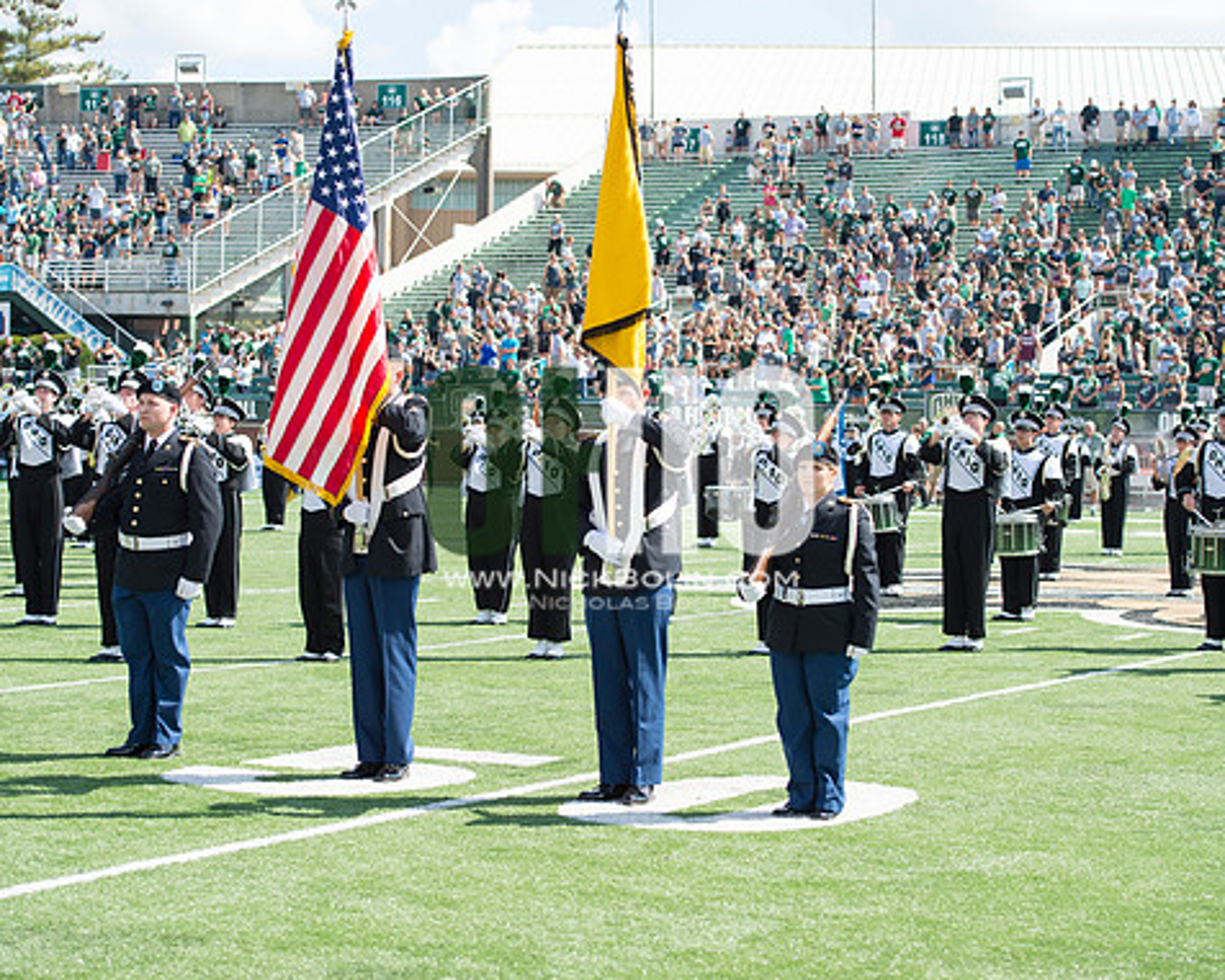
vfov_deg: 19.2
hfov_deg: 23.8
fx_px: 2901
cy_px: 486
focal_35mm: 80
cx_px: 620
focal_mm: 70
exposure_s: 1/1000
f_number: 4.5
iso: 200
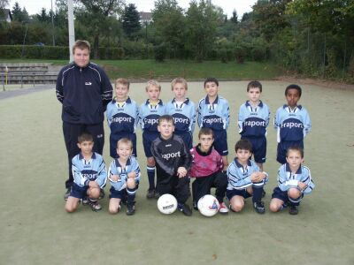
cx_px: 177
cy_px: 132
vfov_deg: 39.7
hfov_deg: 51.4
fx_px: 368
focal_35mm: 36
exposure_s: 1/180
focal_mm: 9.38
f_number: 2.8
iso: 200
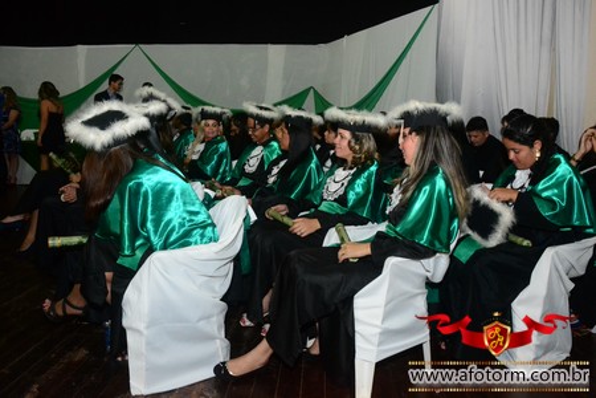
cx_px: 298
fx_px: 497
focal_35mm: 30
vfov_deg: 43.6
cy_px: 199
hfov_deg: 61.9
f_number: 5.6
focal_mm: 20
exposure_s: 1/80
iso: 3200
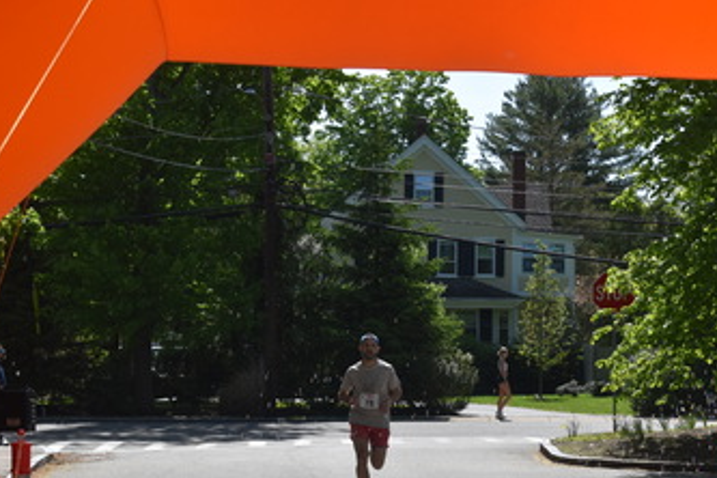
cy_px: 393
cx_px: 493
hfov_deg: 19.6
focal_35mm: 104
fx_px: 2071
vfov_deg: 13.1
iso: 400
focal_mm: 42
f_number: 6.3
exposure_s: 1/1600
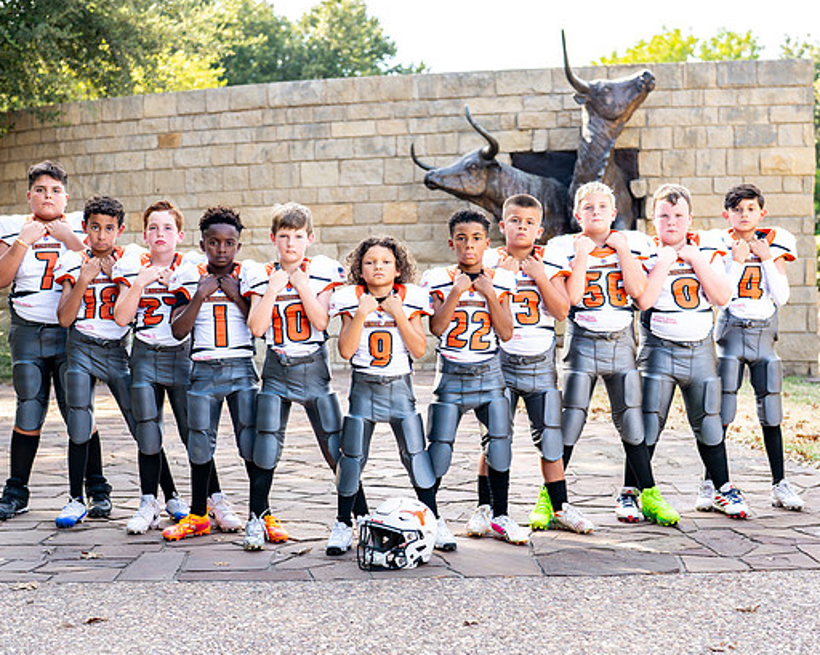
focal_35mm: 76
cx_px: 406
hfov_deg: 25.1
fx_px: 1843
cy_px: 358
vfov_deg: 20.1
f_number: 2.8
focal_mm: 50
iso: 250
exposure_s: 1/500
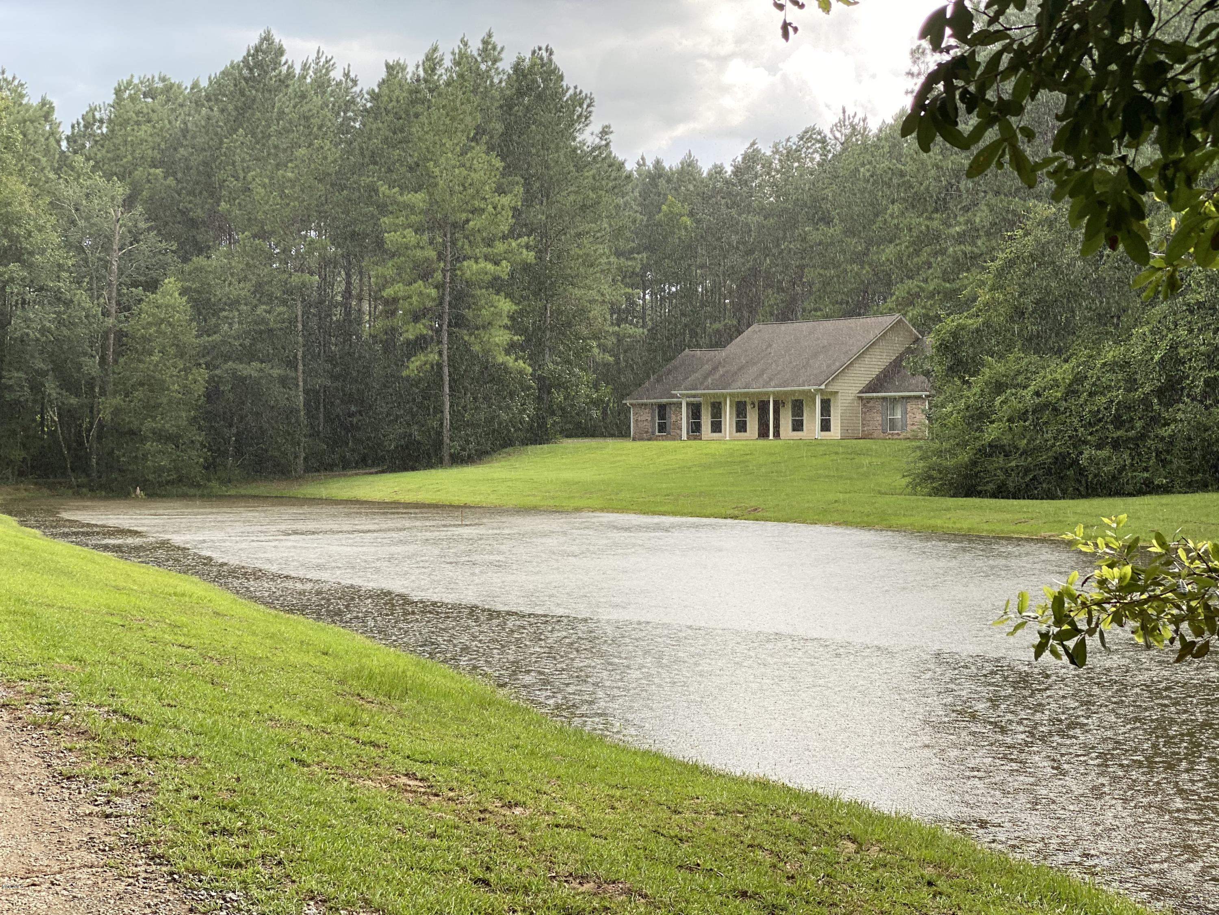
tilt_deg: -0.2
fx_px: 1831
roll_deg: -1.1
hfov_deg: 36.8
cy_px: 458
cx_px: 610
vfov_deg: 28.0
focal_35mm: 52
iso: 20
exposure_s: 1/338
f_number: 2
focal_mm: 6
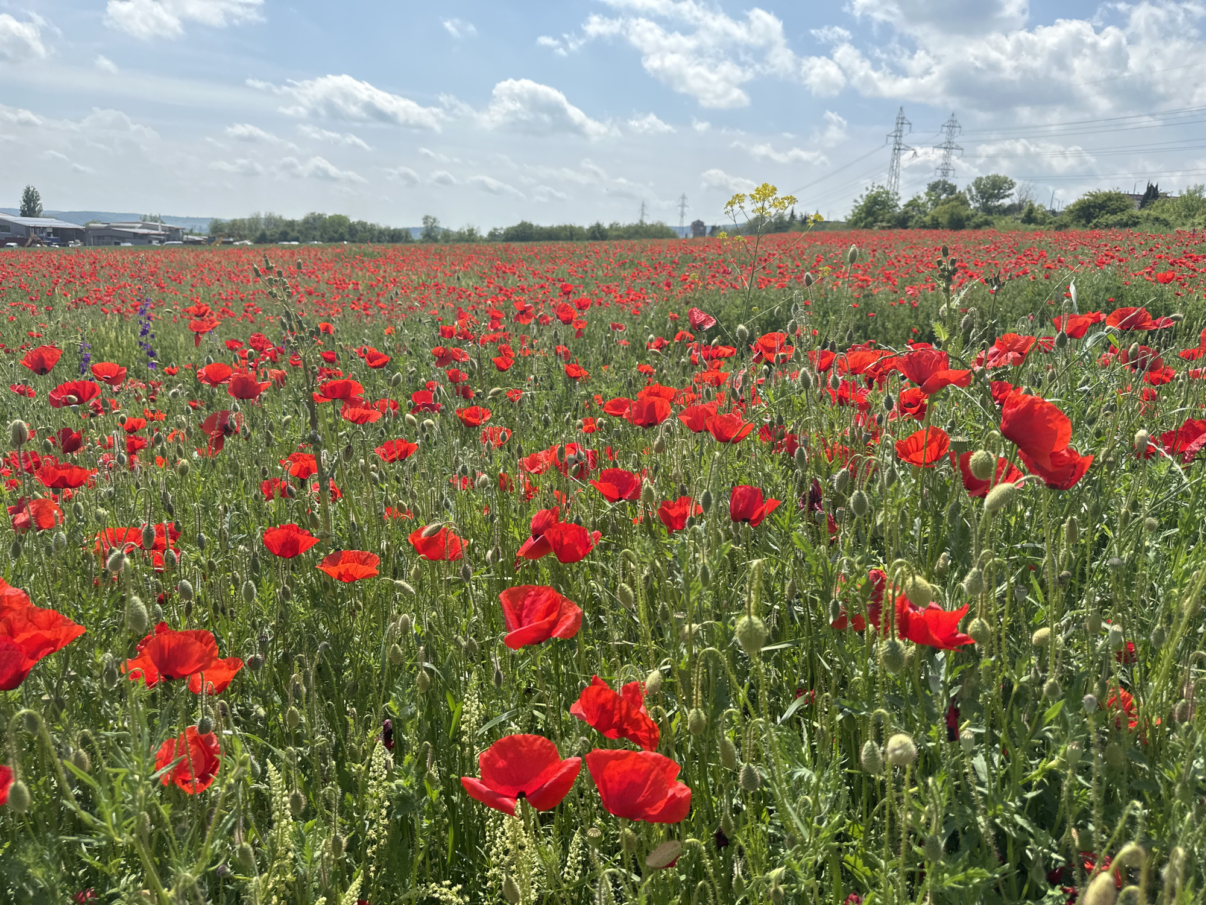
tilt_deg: -13.0
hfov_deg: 71.6
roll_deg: -3.5
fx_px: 836
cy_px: 452
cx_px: 603
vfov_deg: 56.8
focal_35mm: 24
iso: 80
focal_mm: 6.86
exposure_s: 1/2660
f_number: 1.78
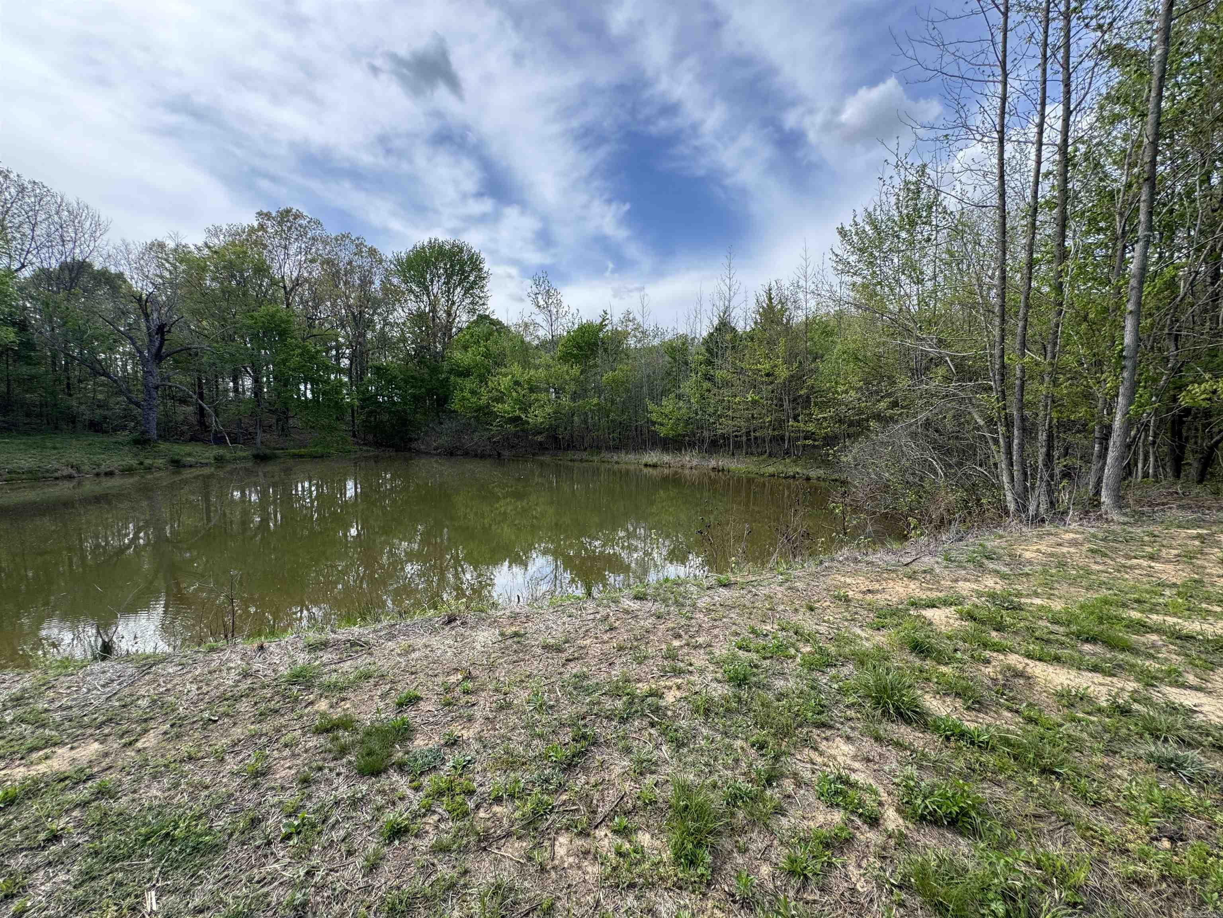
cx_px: 612
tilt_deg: -2.6
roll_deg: +0.1
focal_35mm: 14
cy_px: 459
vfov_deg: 85.7
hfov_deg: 102.1
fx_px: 495
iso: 40
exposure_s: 1/615
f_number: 2.2
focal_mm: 2.22
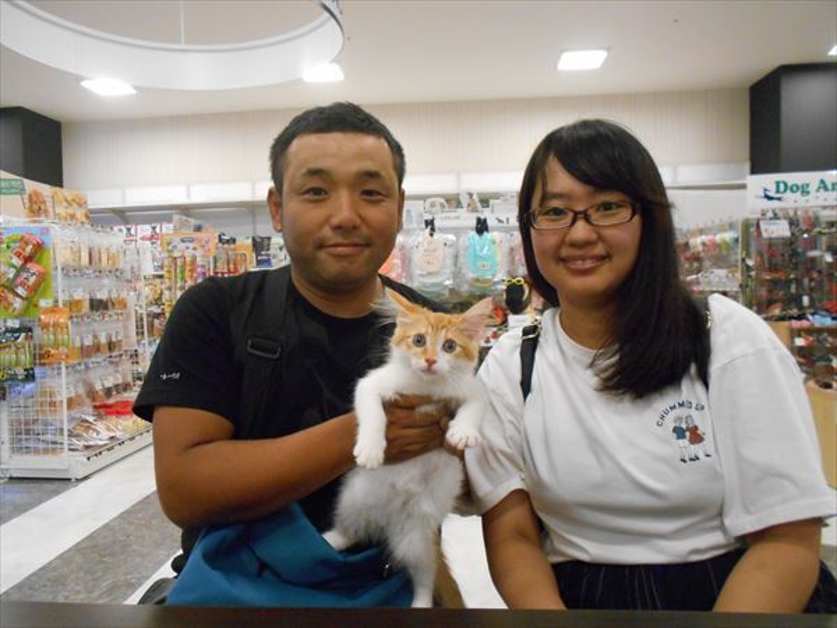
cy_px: 314
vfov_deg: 53.1
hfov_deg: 67.3
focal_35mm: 26
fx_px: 629
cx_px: 418
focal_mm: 4.6
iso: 800
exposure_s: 1/160
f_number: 3.2
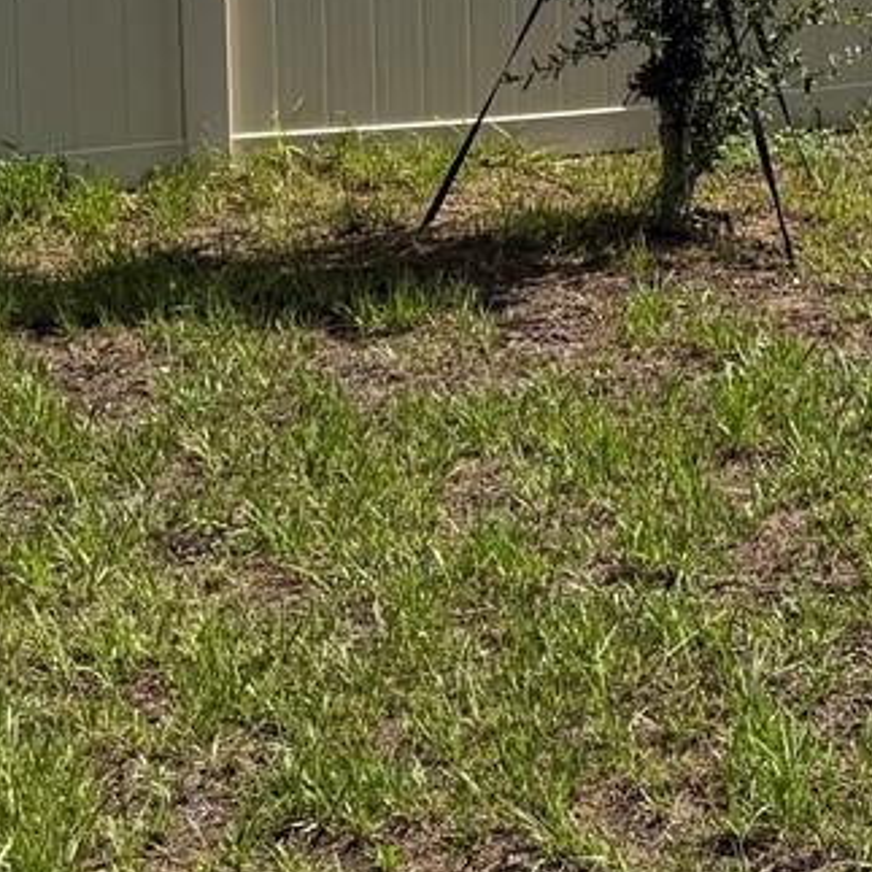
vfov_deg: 16.1
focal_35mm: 105
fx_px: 2992
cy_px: -84
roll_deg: +0.9
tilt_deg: -3.8
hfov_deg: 15.7
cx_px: 1147
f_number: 1.78
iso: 80
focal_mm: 6.76
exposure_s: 1/5714
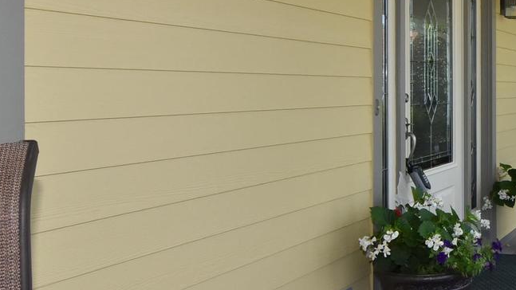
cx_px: 525
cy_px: 93
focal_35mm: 42
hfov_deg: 41.5
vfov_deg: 28.1
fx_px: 575
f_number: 16
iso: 800
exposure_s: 1/200
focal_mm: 12
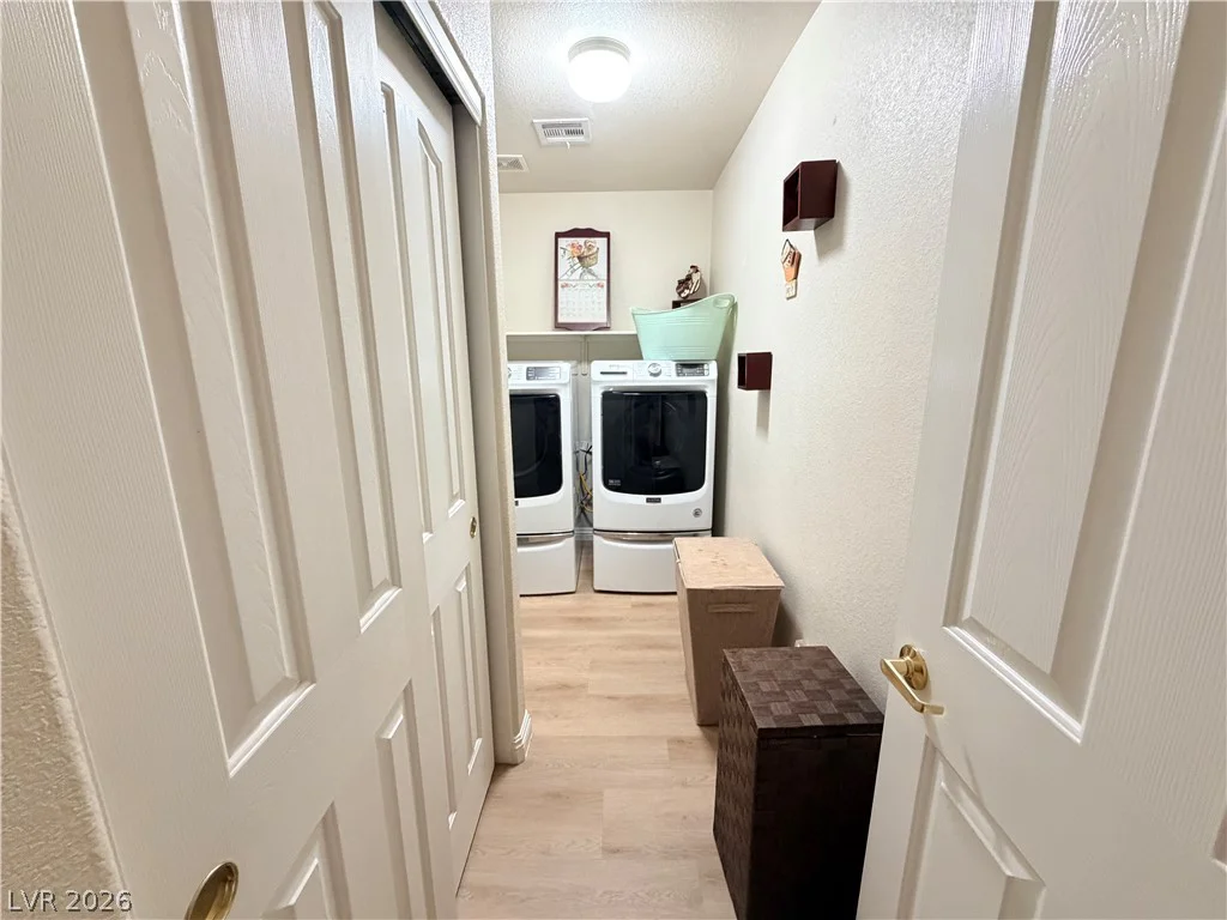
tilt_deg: -12.9
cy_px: 460
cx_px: 614
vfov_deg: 85.7
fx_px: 496
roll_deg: +1.3
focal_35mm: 14
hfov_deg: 102.1
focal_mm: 2.22
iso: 640
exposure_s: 1/60
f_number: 2.2
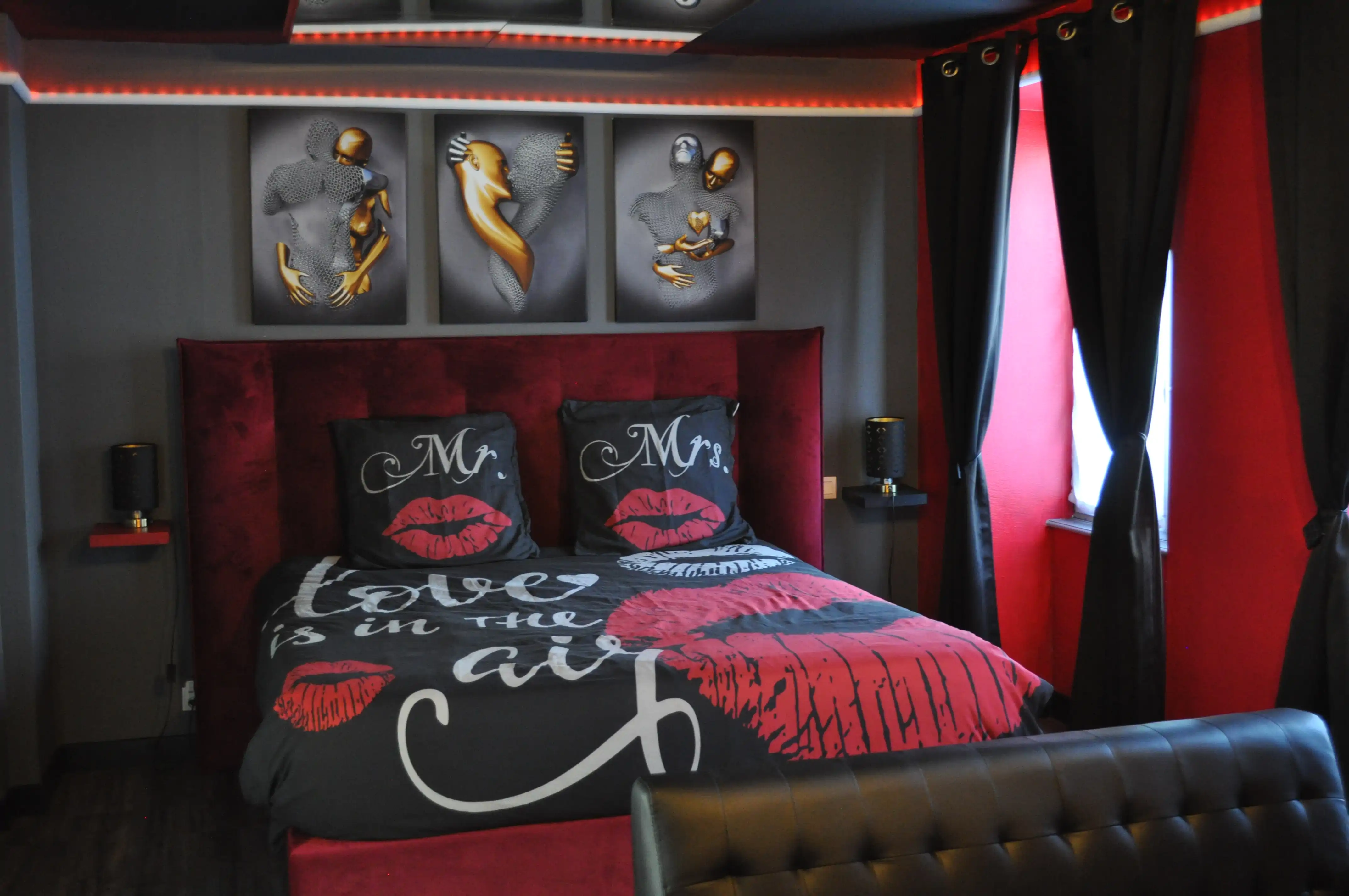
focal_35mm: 39
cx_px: 674
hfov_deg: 49.6
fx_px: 1460
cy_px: 448
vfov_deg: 34.1
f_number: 4.2
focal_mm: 26
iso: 1600
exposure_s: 1/20
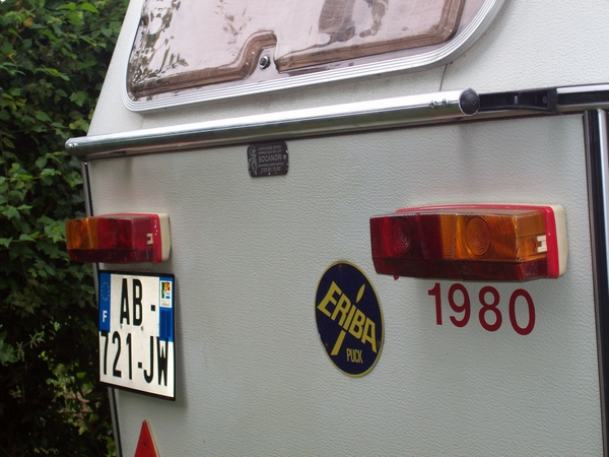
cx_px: 304
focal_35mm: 82
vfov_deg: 18.0
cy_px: 228
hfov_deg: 23.8
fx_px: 1443
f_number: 4
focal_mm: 13.5
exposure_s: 1/83.9
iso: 80
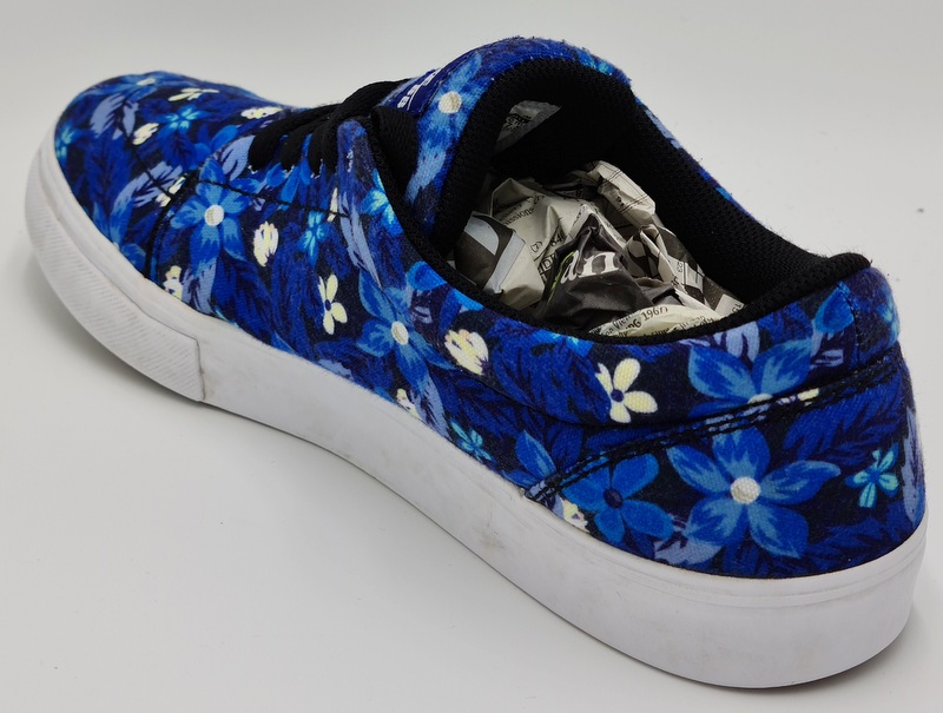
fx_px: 738
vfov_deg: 51.6
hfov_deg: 65.2
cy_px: 356
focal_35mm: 27
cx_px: 472
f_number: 2
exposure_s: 1/271
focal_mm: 5.9
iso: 25
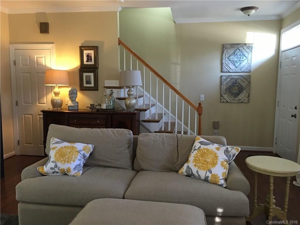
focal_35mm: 29
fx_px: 251
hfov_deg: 61.7
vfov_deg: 48.2
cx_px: 150
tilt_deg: -8.5
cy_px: 112
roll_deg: -0.7
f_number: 2.2
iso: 80
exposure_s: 1/15
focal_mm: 4.15
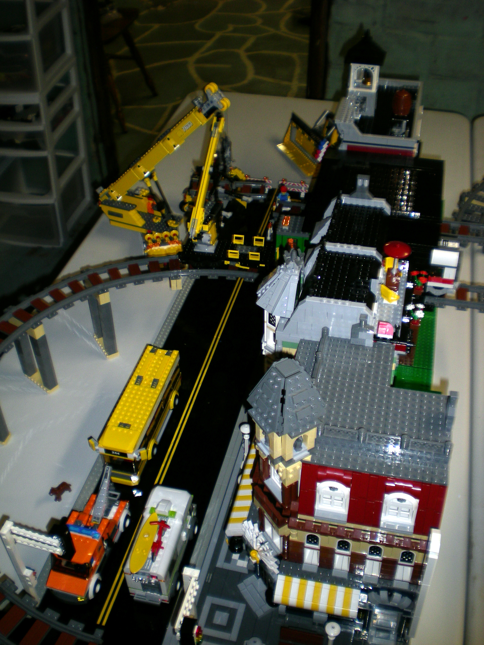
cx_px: 242
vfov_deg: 49.0
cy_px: 322
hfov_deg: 37.7
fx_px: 708
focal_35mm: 38
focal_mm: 6.3
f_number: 3.1
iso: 50
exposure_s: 1/30
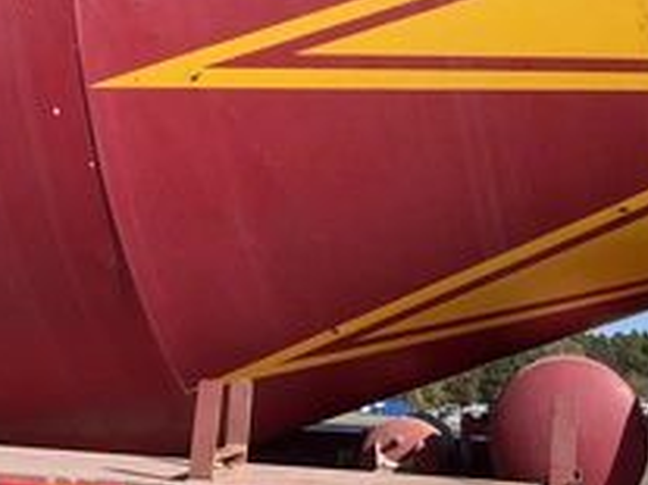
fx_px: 1048
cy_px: 113
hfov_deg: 33.9
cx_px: 460
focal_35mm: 56
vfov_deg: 25.7
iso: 25
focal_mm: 3
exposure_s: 1/1848
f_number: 1.8
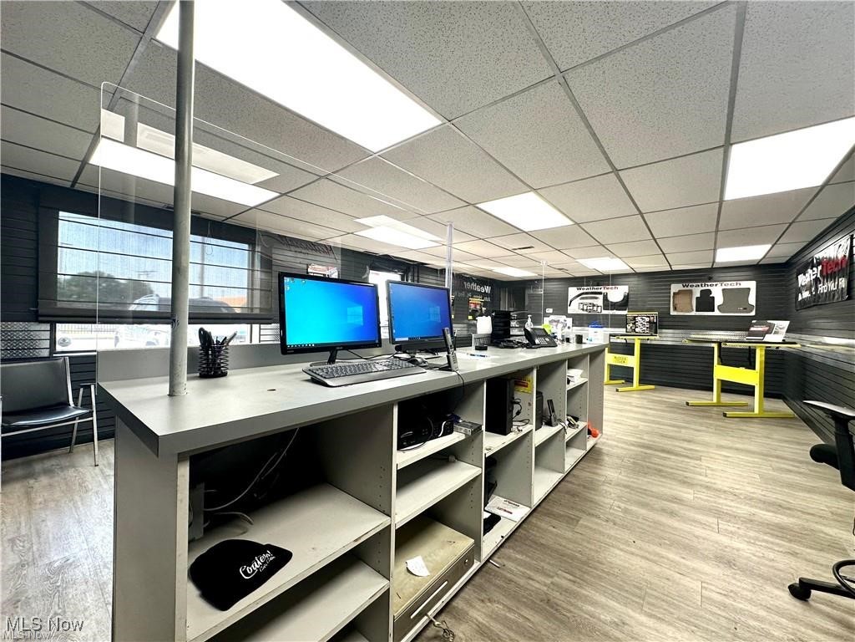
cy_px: 321
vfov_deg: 85.7
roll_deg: -0.7
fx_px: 346
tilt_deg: -0.5
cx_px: 428
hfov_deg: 102.1
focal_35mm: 14
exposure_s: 1/120
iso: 160
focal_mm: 2.22
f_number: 2.2
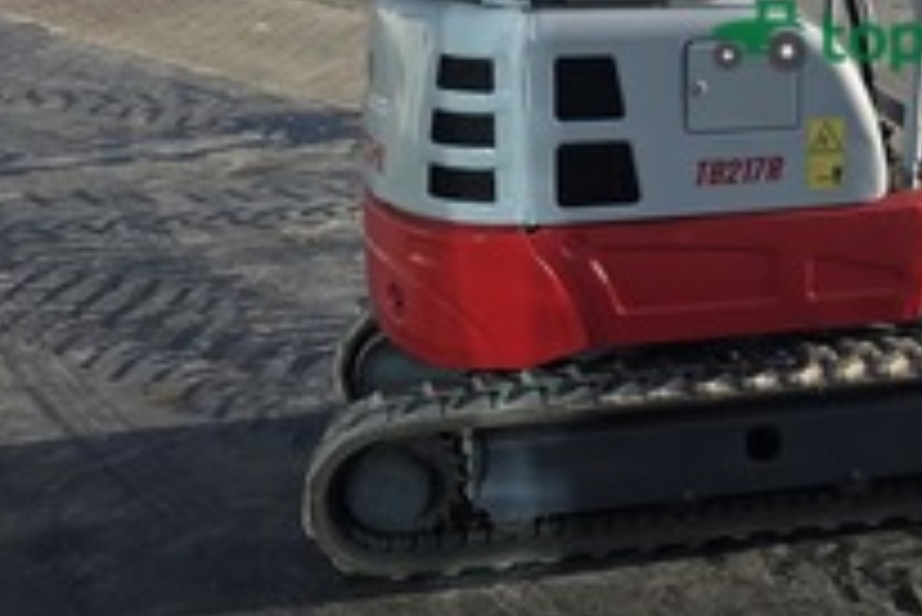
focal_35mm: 64
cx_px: 1050
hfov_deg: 28.2
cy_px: 36
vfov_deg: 20.7
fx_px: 1640
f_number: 1.7
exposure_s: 1/5447
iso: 80
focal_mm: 6.3
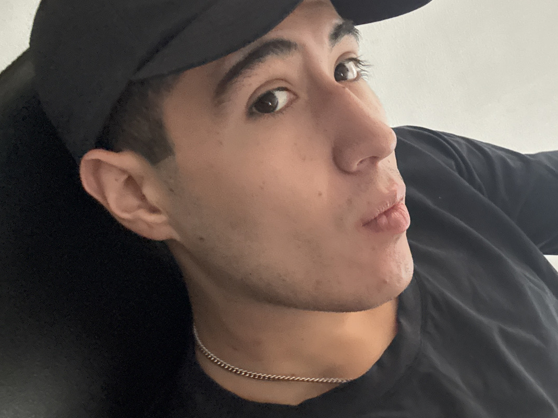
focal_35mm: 43
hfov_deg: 42.9
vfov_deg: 33.3
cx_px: 394
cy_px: 139
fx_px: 693
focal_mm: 2.69
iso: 400
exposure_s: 1/34
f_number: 1.9
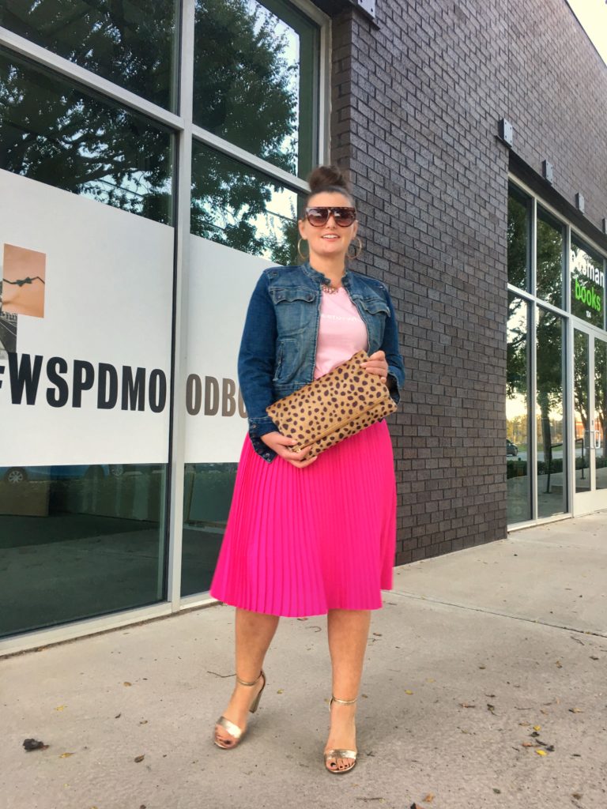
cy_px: 404
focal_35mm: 29
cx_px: 304
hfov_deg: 48.2
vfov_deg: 61.7
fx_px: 678
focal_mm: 4.15
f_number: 2.2
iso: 25
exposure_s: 1/15
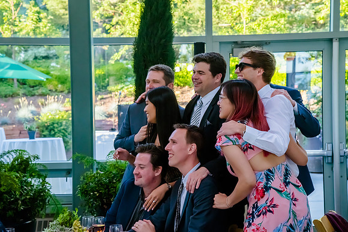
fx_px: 778
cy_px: 116
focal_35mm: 81
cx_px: 174
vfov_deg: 17.0
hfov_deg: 25.2
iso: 4000
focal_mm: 78
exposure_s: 1/400
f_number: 7.1
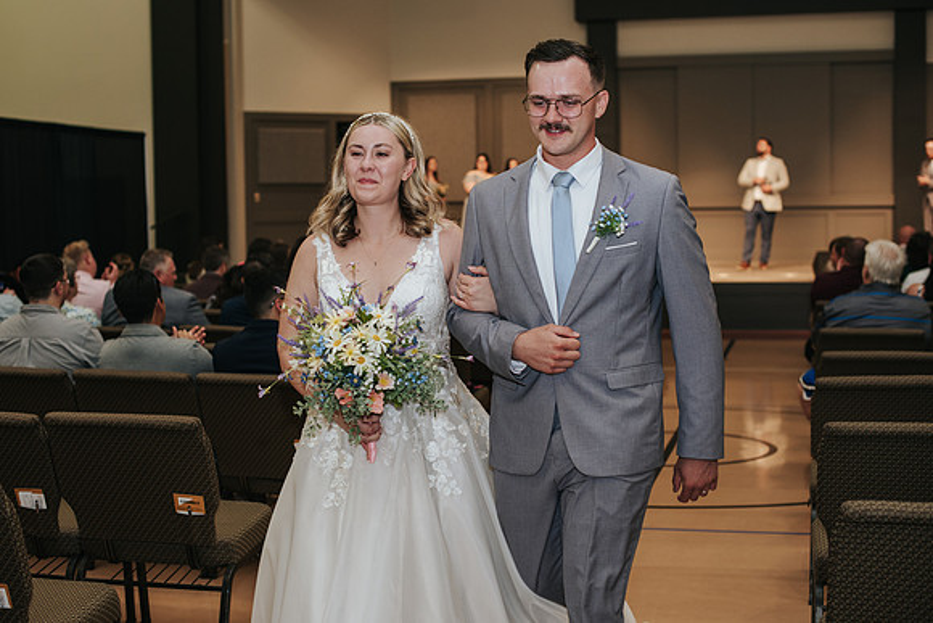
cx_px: 435
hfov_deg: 37.3
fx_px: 1382
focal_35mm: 53
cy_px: 312
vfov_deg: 25.4
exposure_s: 1/200
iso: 1000
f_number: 3.2
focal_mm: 50
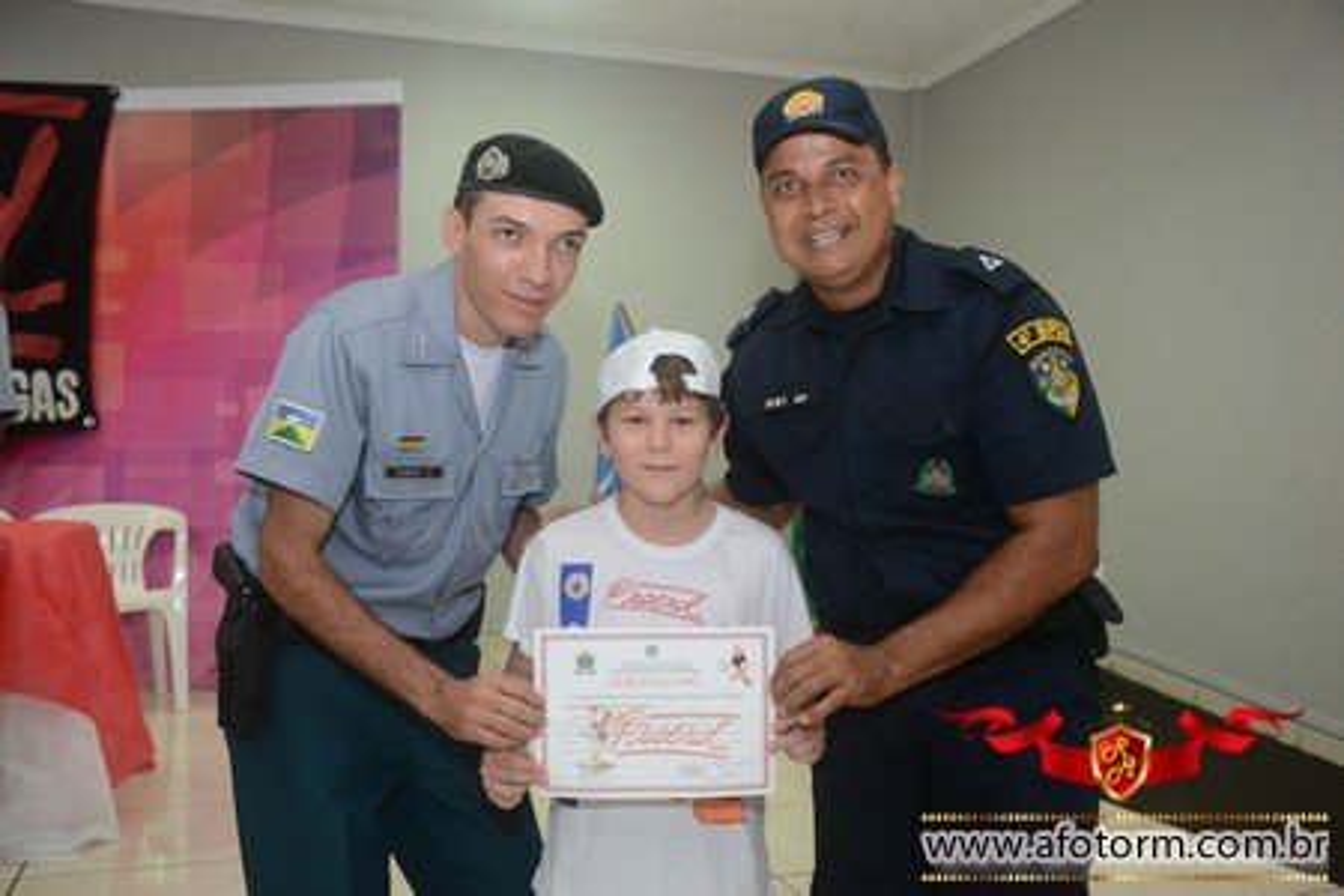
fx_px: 1232
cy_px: 448
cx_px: 672
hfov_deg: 57.2
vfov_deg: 40.0
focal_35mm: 33
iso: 1600
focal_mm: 22
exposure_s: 1/100
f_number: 3.8
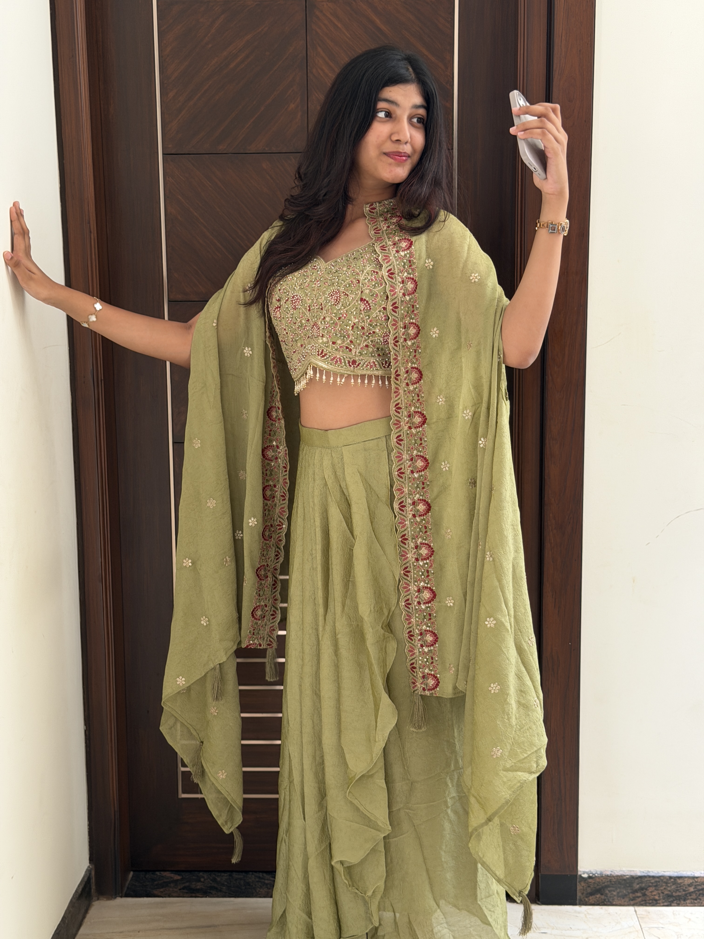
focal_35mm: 48
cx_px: 352
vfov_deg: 39.7
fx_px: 1302
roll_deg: -0.2
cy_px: 470
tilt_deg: -9.7
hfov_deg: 30.3
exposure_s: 1/50
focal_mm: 6.76
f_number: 1.78
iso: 125
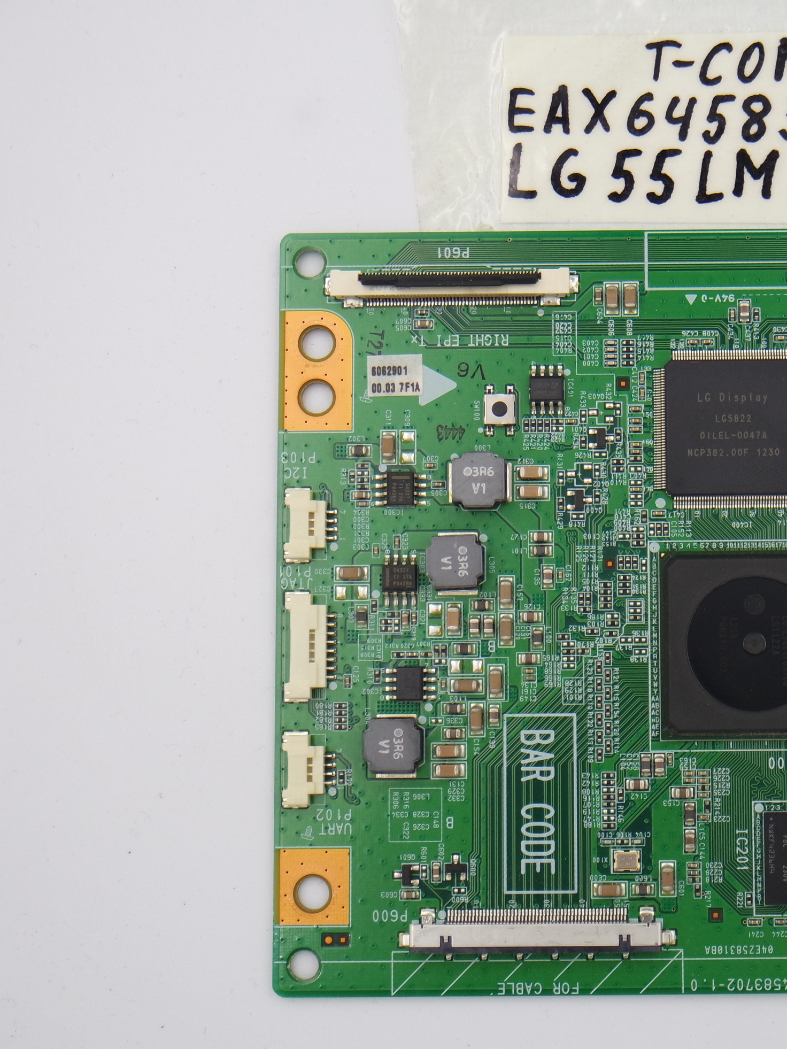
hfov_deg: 20.6
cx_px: 691
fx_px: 2121
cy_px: 522
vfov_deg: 27.8
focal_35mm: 70
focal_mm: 18
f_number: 4.5
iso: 160
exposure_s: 1/125
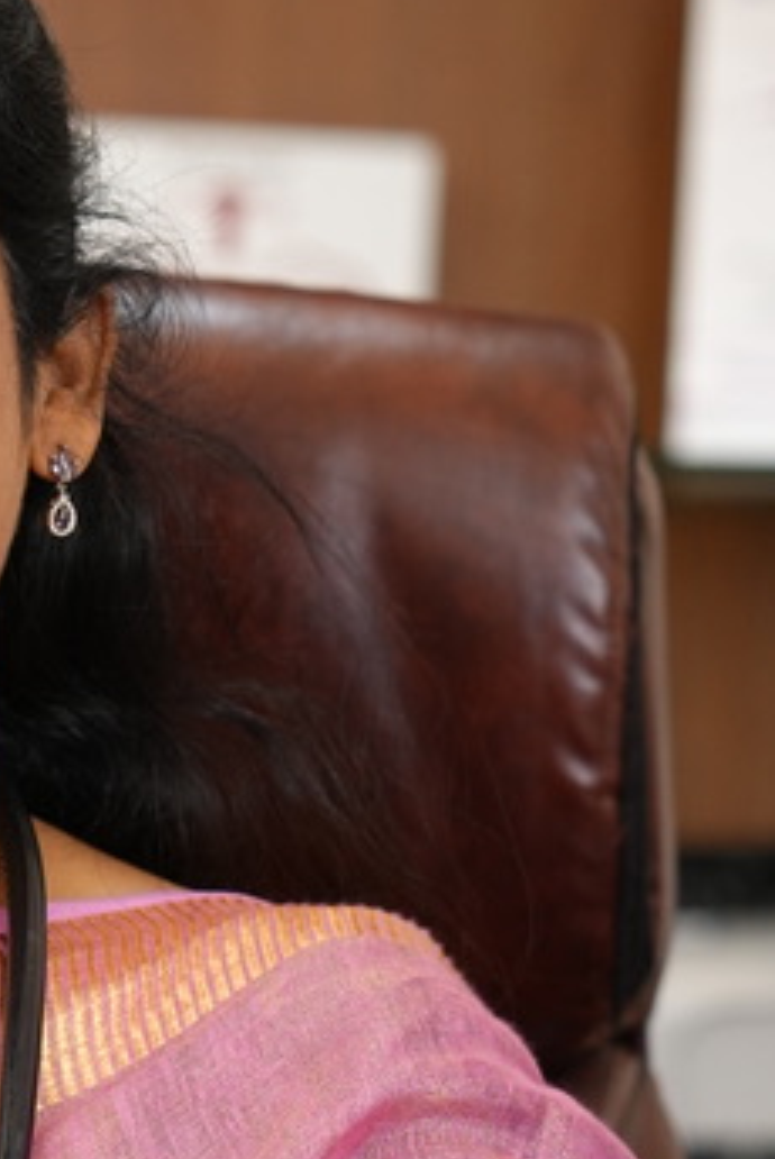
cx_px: -115
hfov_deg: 5.1
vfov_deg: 7.7
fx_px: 8636
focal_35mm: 268
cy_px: 792
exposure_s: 1/320
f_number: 2.8
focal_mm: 85
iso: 800
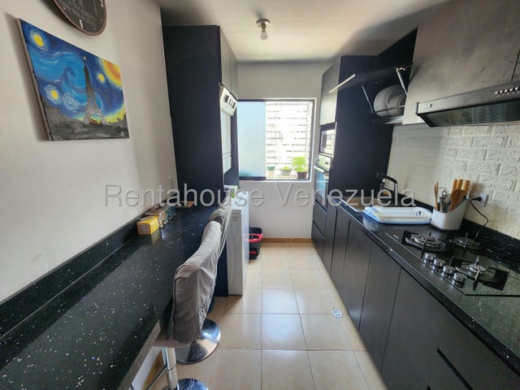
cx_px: 260
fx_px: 195
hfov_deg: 106.2
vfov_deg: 89.9
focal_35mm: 13
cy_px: 195
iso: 160
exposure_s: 1/50
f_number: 2.2
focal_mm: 2.2
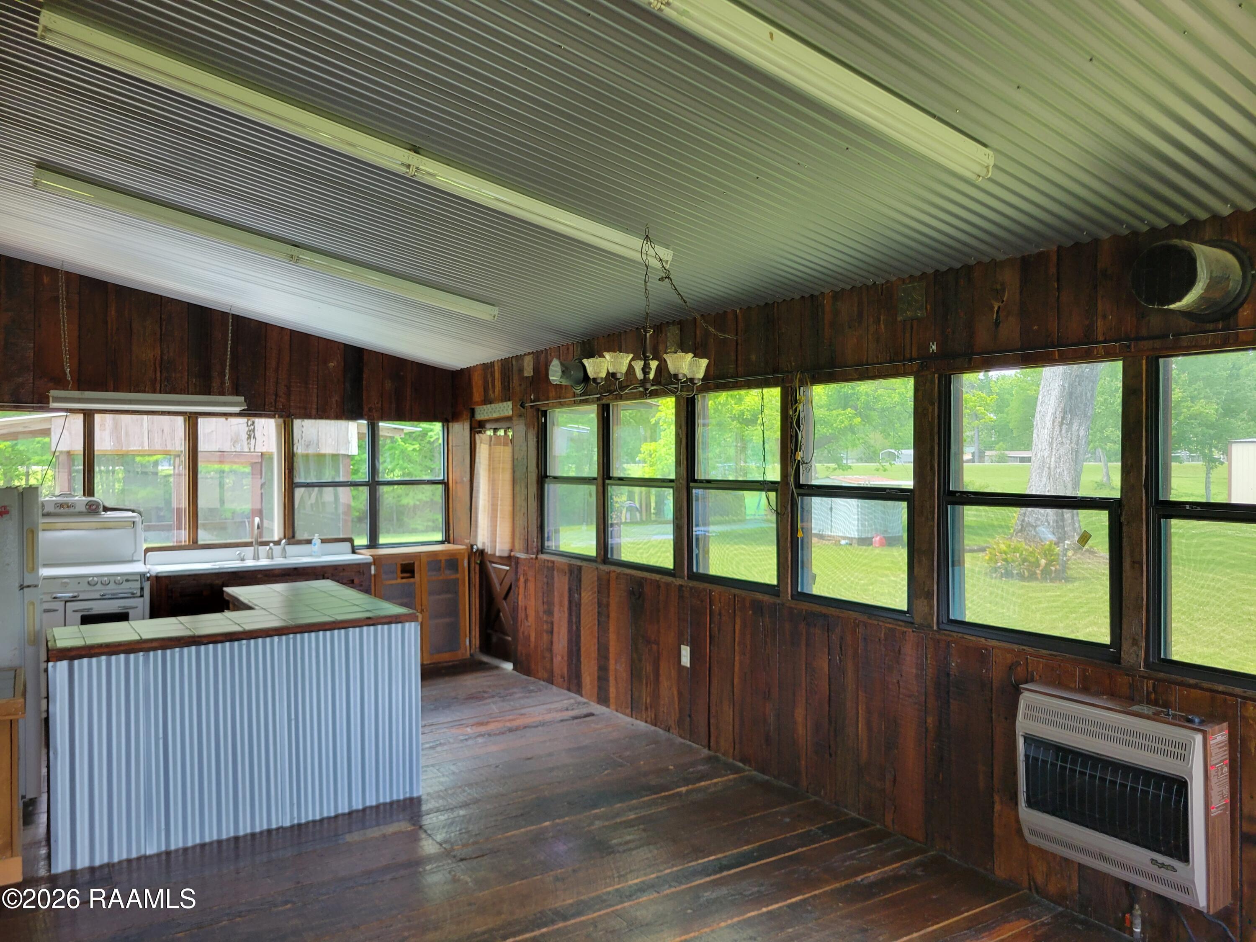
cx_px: 628
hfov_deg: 67.3
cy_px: 471
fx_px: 943
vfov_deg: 53.1
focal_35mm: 26
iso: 160
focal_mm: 5.4
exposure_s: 1/120
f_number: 1.8
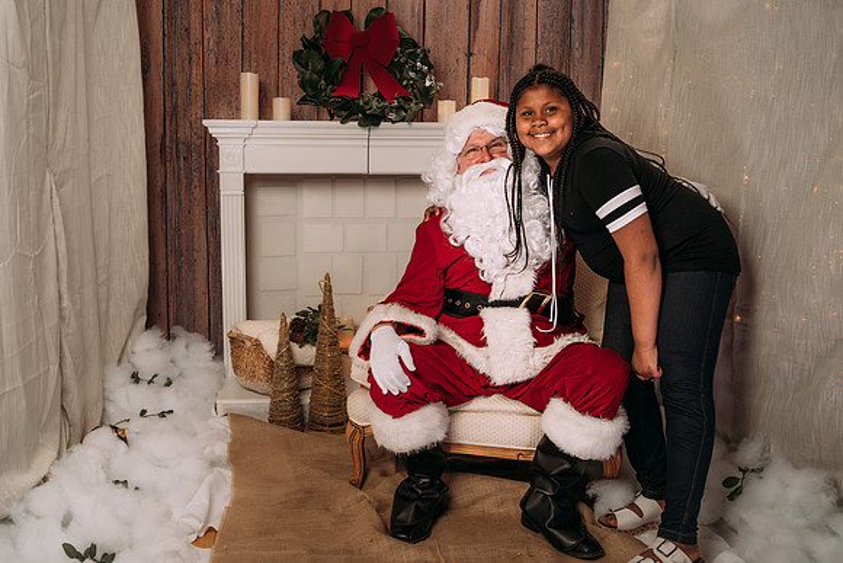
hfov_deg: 50.7
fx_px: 890
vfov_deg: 35.1
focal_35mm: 38
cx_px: 403
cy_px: 273
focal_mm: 35
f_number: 5.6
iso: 100
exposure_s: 1/100
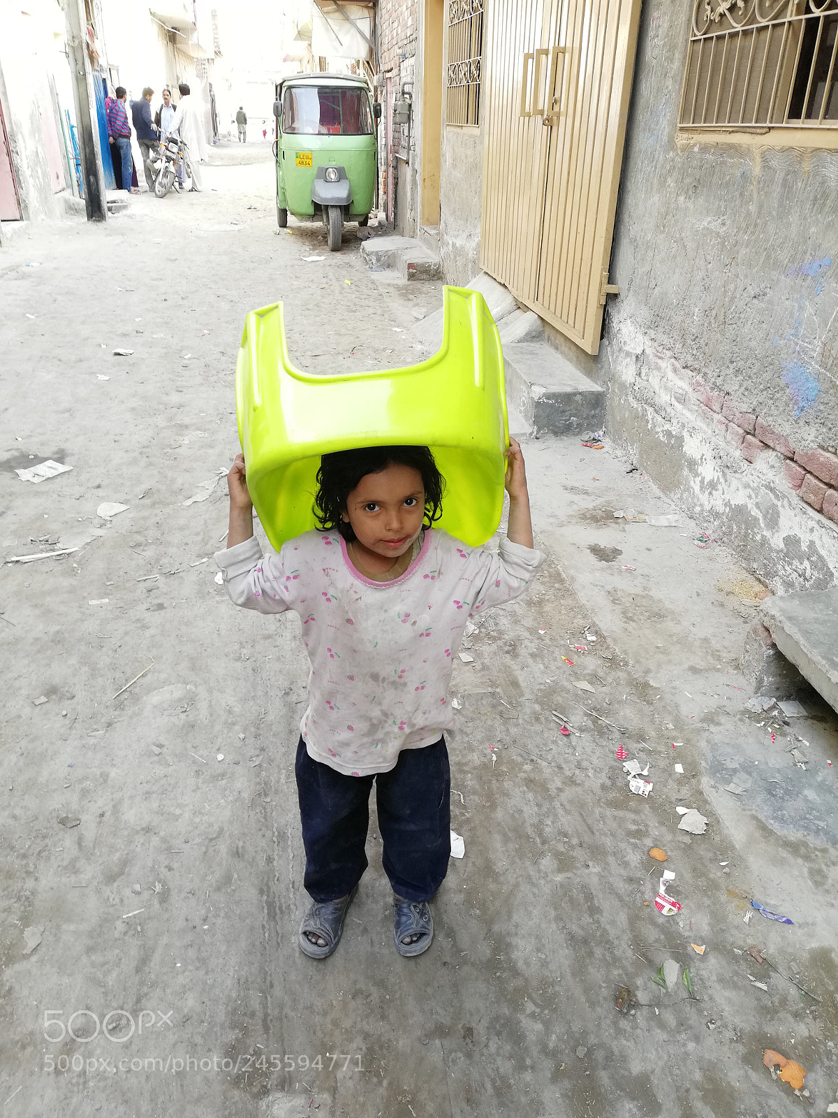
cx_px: 419
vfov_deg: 65.3
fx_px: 872
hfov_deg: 51.4
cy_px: 559
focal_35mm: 27
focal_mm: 3.81
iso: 64
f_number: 2.2
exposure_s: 1/50
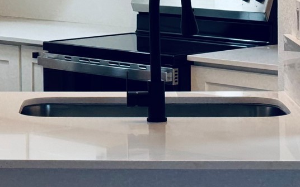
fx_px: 1243
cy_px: -8
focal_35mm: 152
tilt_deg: -4.5
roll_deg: +0.9
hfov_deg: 13.6
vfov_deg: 8.6
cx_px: 22
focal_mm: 6.76
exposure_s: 1/120
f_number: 1.78
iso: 50
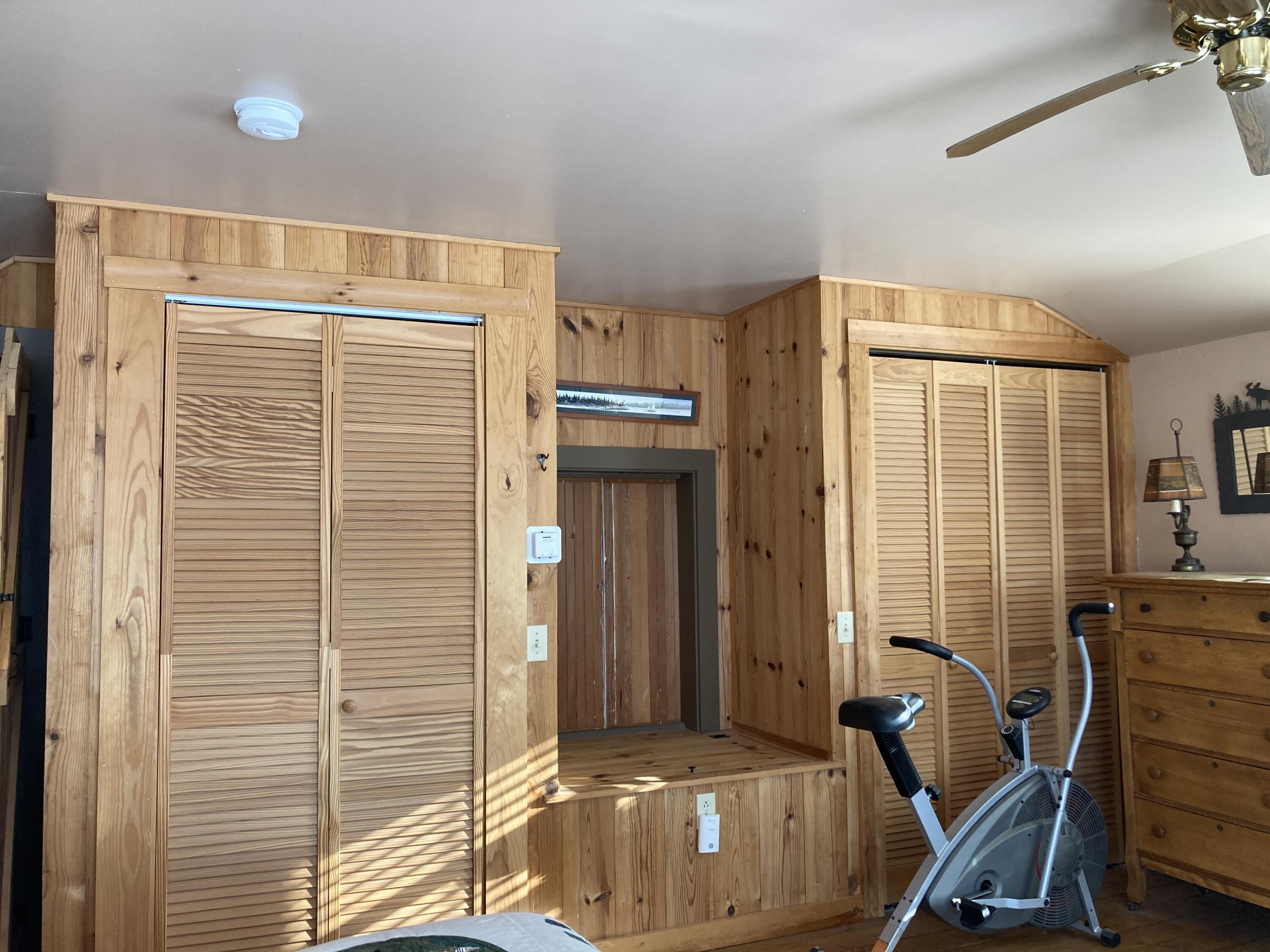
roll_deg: +0.6
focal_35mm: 28
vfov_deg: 49.7
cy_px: 476
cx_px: 635
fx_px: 1027
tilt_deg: +5.8
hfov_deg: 63.4
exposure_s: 1/65
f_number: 1.8
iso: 80
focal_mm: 3.99
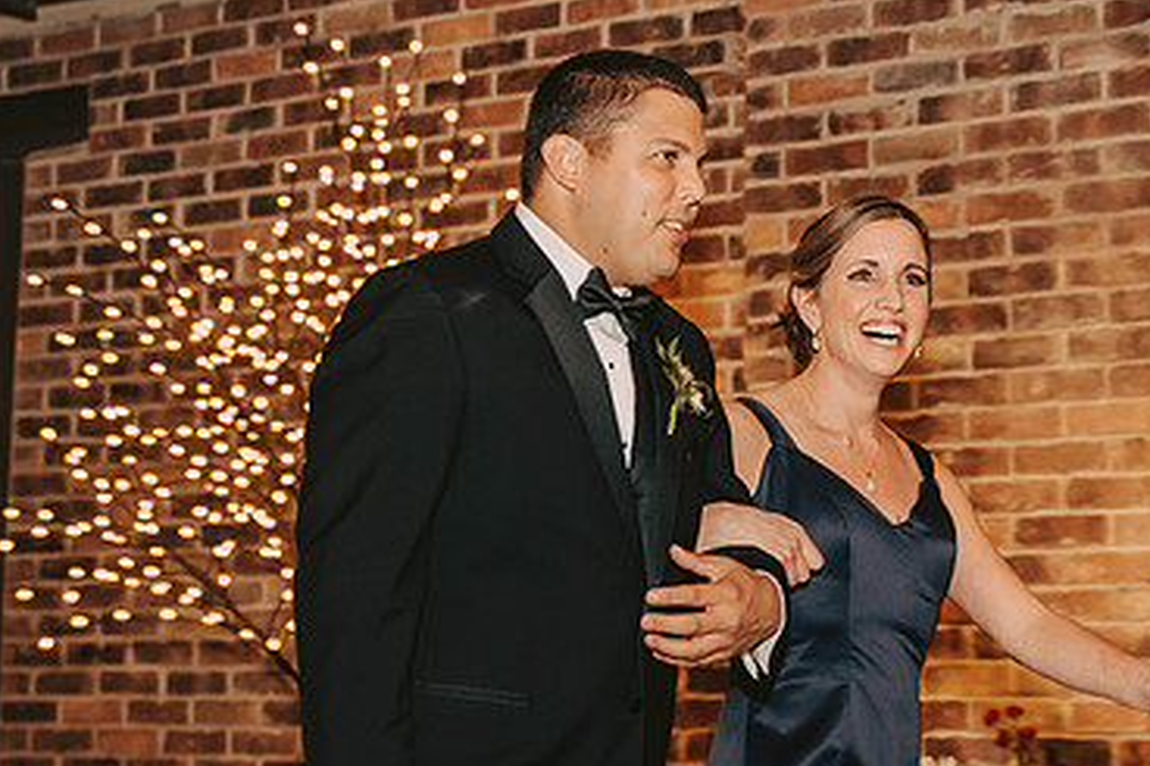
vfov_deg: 16.6
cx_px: 697
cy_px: 345
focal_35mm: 82
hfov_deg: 24.7
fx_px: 2618
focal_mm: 52
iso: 1250
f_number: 3.2
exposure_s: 1/100
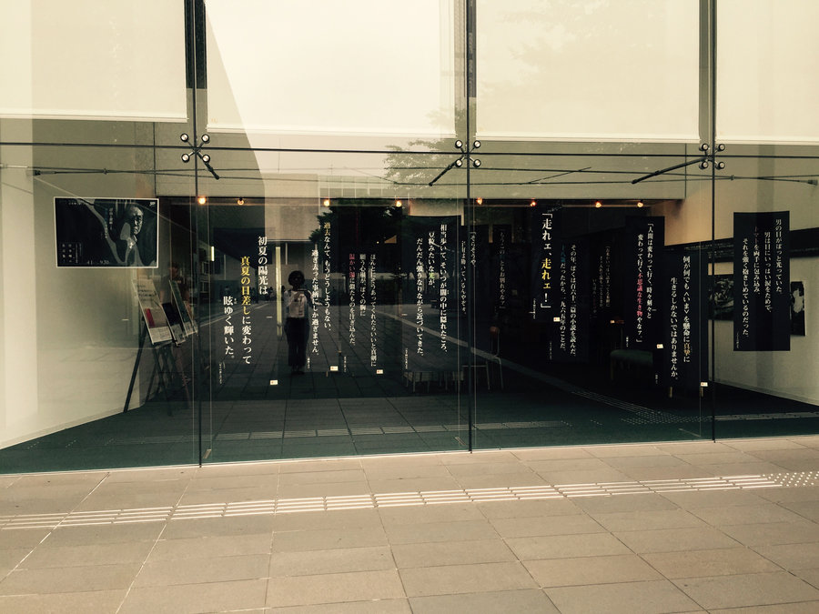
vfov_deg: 48.2
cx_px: 410
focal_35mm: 29
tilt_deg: -1.1
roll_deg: -0.4
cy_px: 307
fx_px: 686
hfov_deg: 61.7
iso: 32
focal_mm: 4.15
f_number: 2.2
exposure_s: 1/344
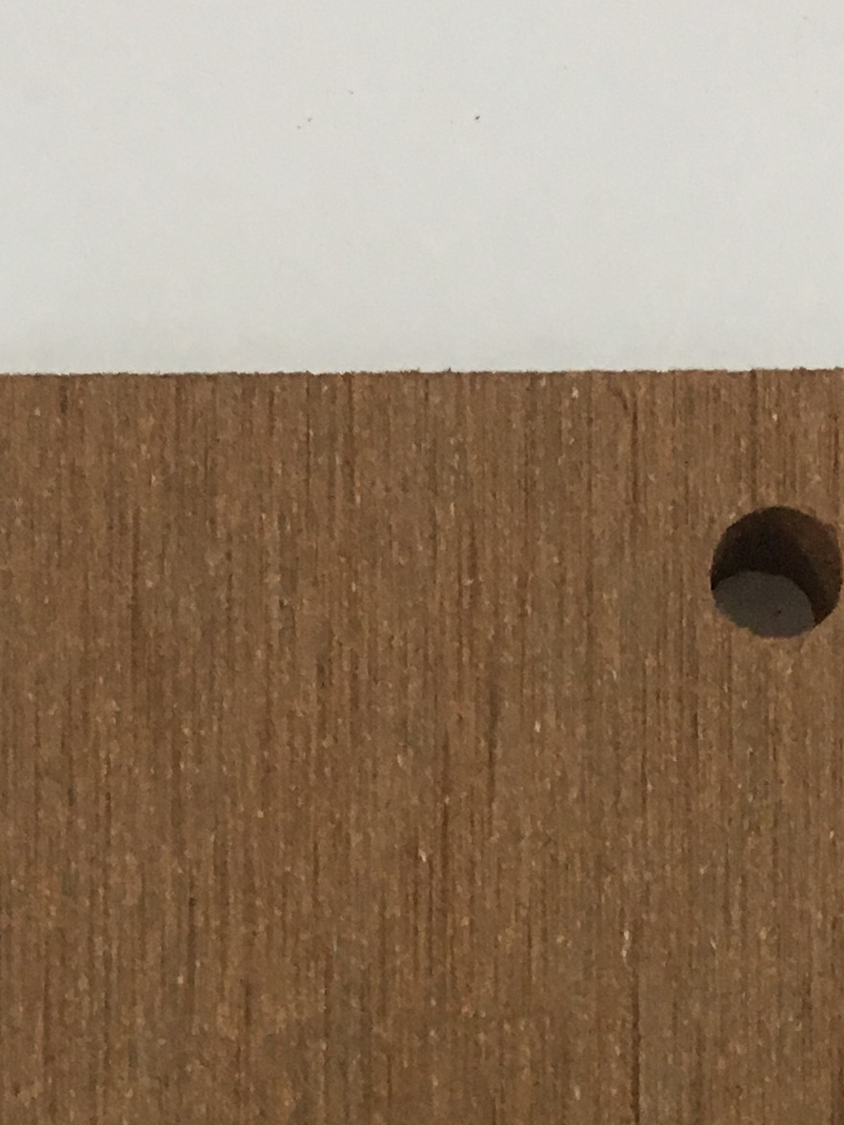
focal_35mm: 99
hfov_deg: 14.9
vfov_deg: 18.4
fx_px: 3218
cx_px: 451
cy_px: 1483
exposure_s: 1/33
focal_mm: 4.15
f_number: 2.2
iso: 100
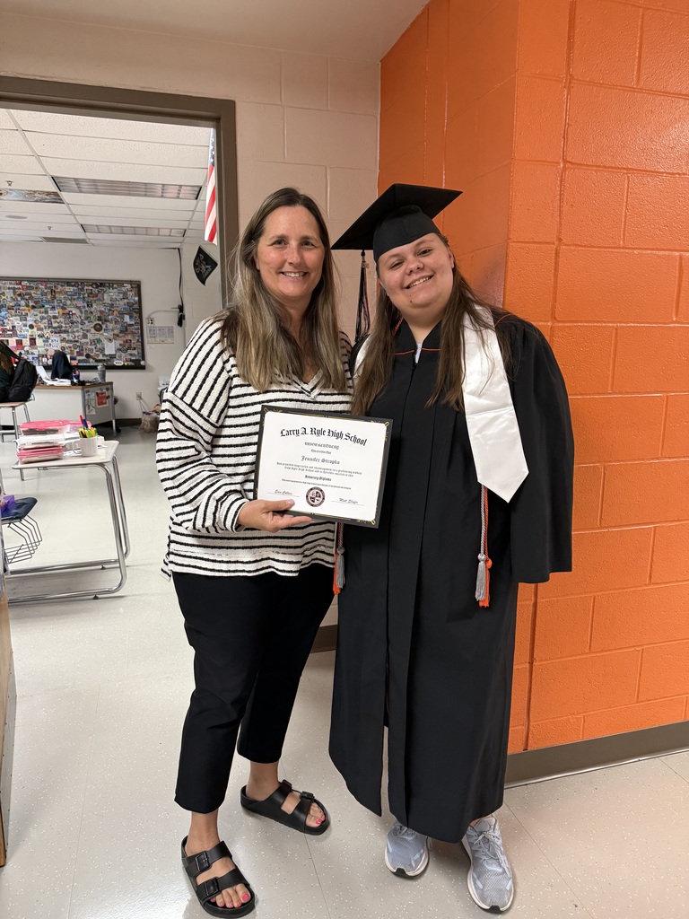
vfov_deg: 71.6
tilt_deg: -10.5
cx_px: 344
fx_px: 637
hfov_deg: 56.8
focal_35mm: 24
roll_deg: +0.1
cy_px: 460
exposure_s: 1/60
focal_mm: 6.76
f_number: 1.78
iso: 250
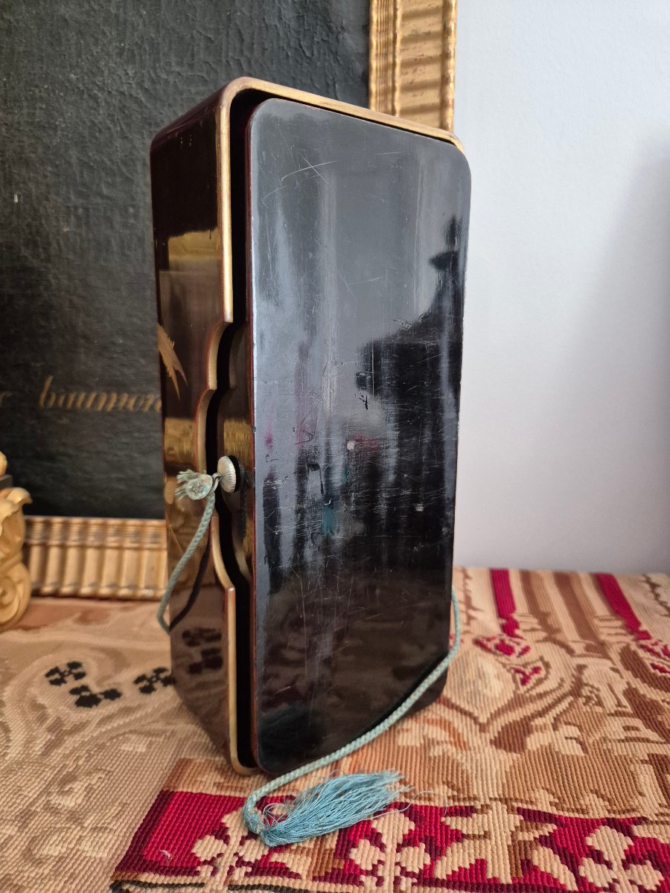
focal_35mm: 23
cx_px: 335
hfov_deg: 58.9
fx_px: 594
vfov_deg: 73.9
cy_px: 446
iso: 1000
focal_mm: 5.4
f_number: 1.8
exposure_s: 1/100
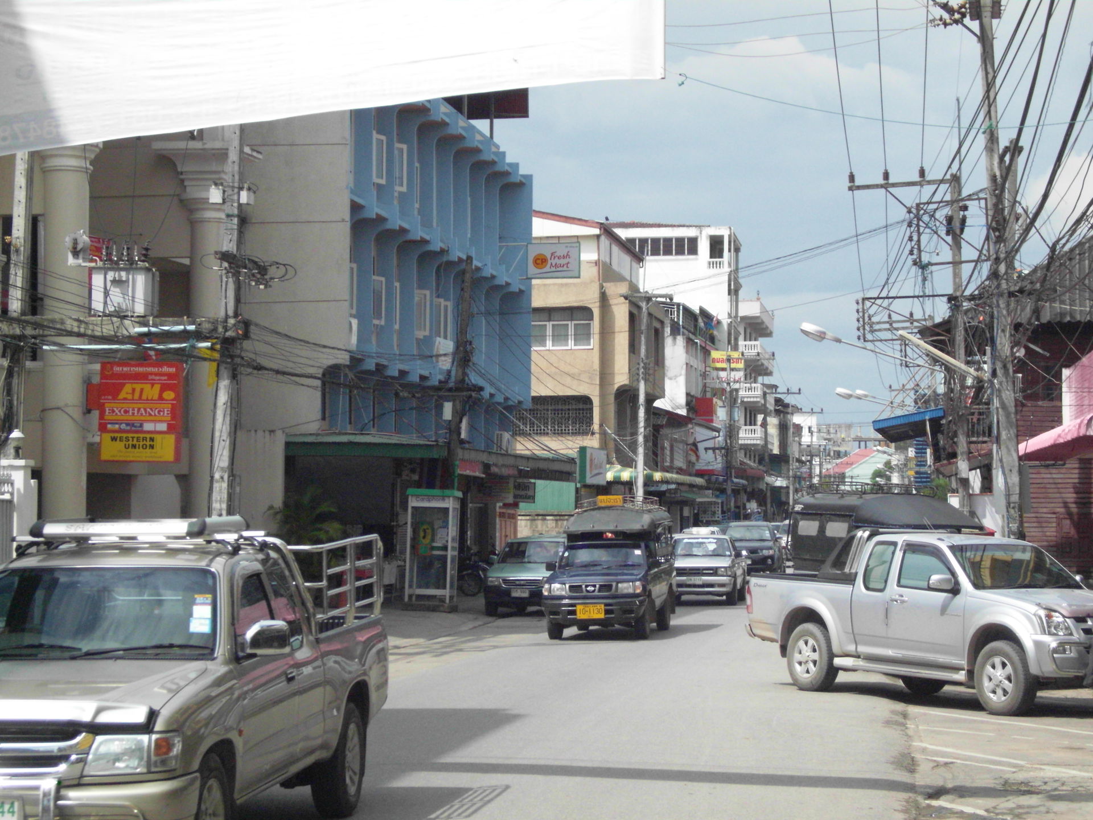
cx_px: 546
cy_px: 410
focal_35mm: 75
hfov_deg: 26.0
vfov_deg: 19.6
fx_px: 2368
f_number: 12.6
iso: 400
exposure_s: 1/500
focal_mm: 16.1
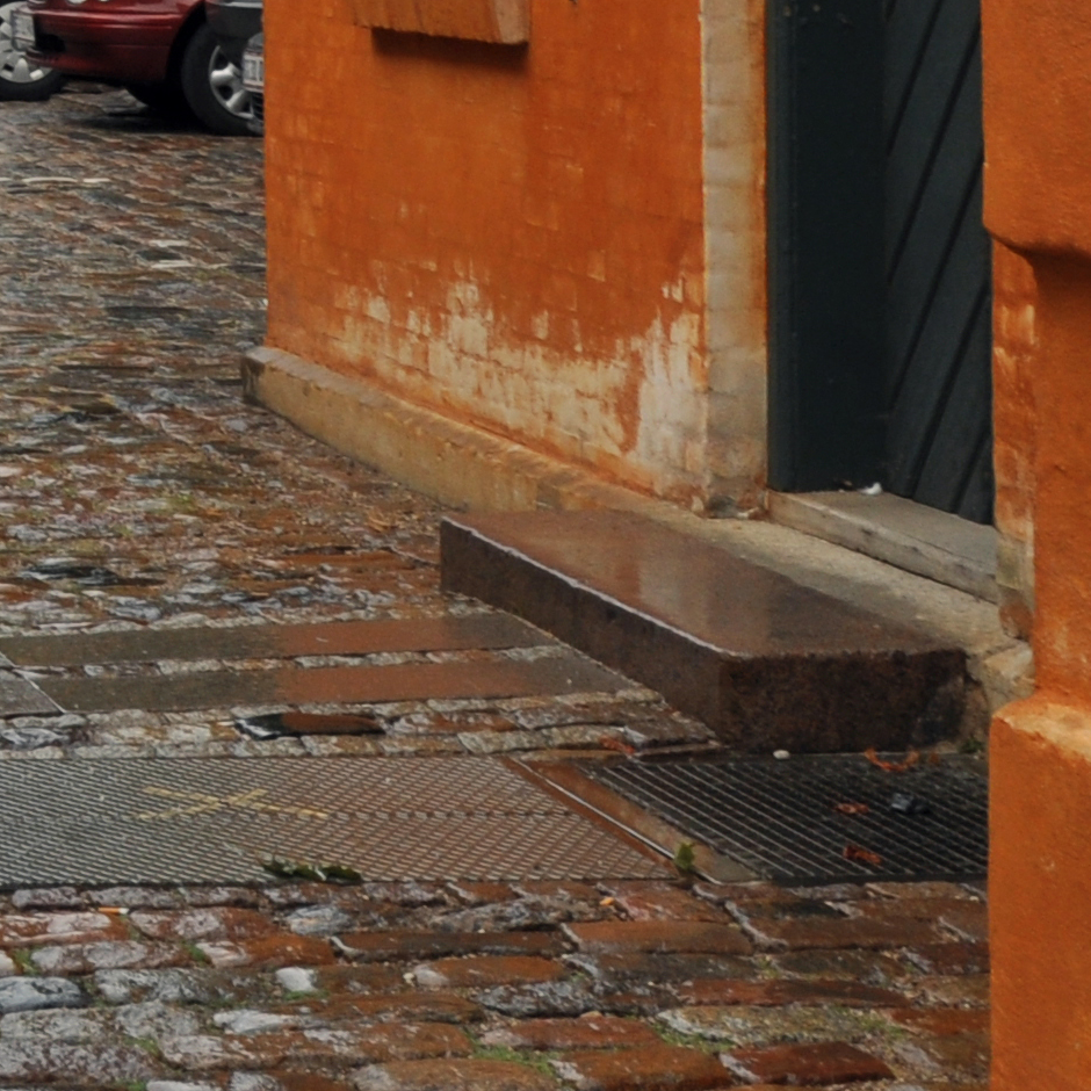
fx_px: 5384
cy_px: -227
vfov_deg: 11.3
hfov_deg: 10.6
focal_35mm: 151
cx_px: -1065
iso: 200
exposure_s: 1/50
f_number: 14
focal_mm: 26
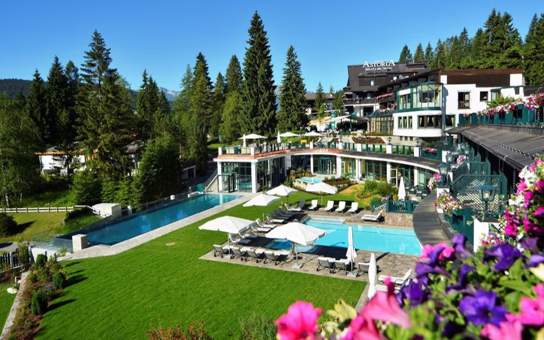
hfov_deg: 70.4
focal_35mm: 26
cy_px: 156
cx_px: 275
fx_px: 385
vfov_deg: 47.5
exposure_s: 1/500
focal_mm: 25
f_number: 9
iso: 100
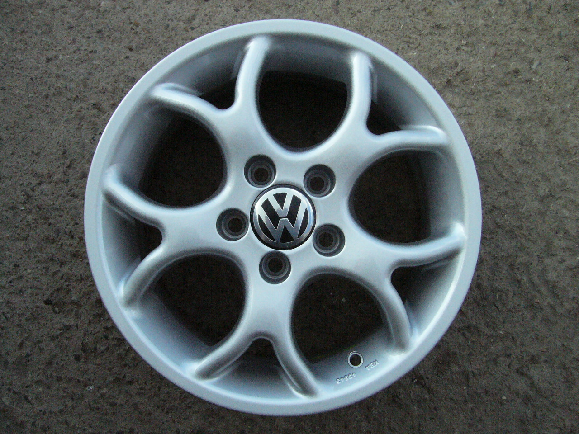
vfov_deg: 40.7
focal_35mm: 35
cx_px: 290
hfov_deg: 52.6
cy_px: 217
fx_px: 585
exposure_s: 1/640
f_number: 5.6
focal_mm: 5.8
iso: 400
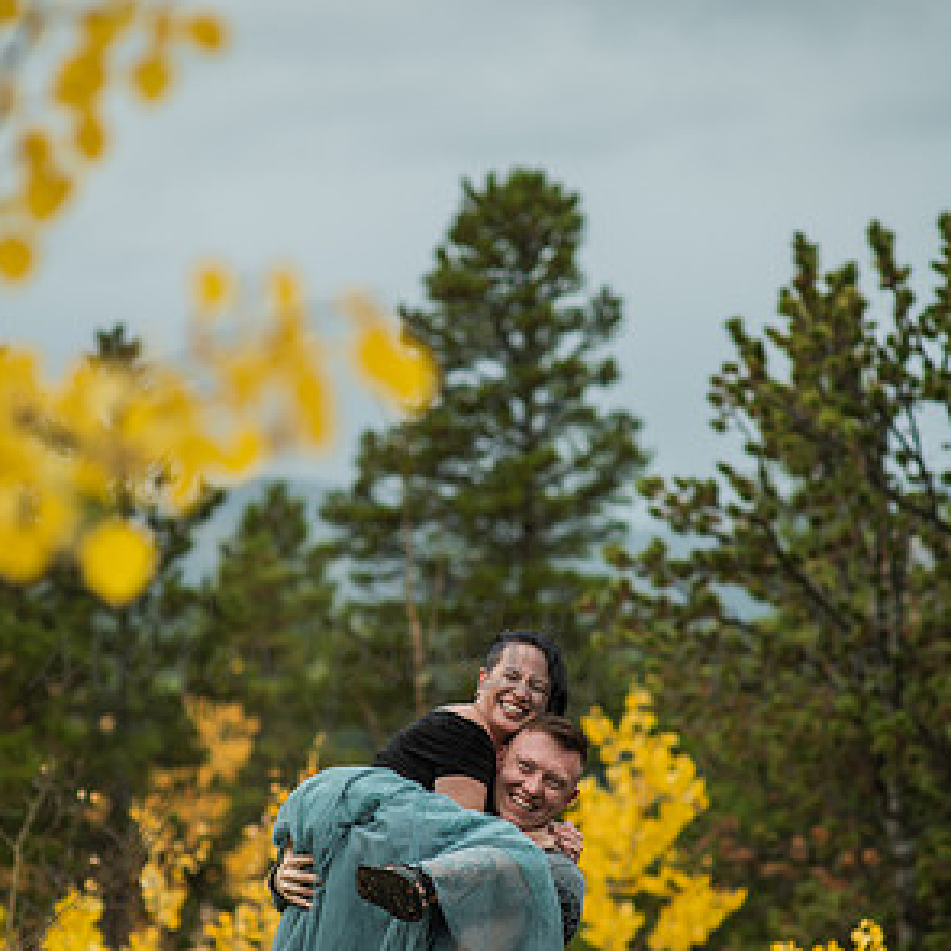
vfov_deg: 15.8
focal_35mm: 110
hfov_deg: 15.8
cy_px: 654
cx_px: 476
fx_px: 3419
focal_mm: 85
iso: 320
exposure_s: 1/320
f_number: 2.2
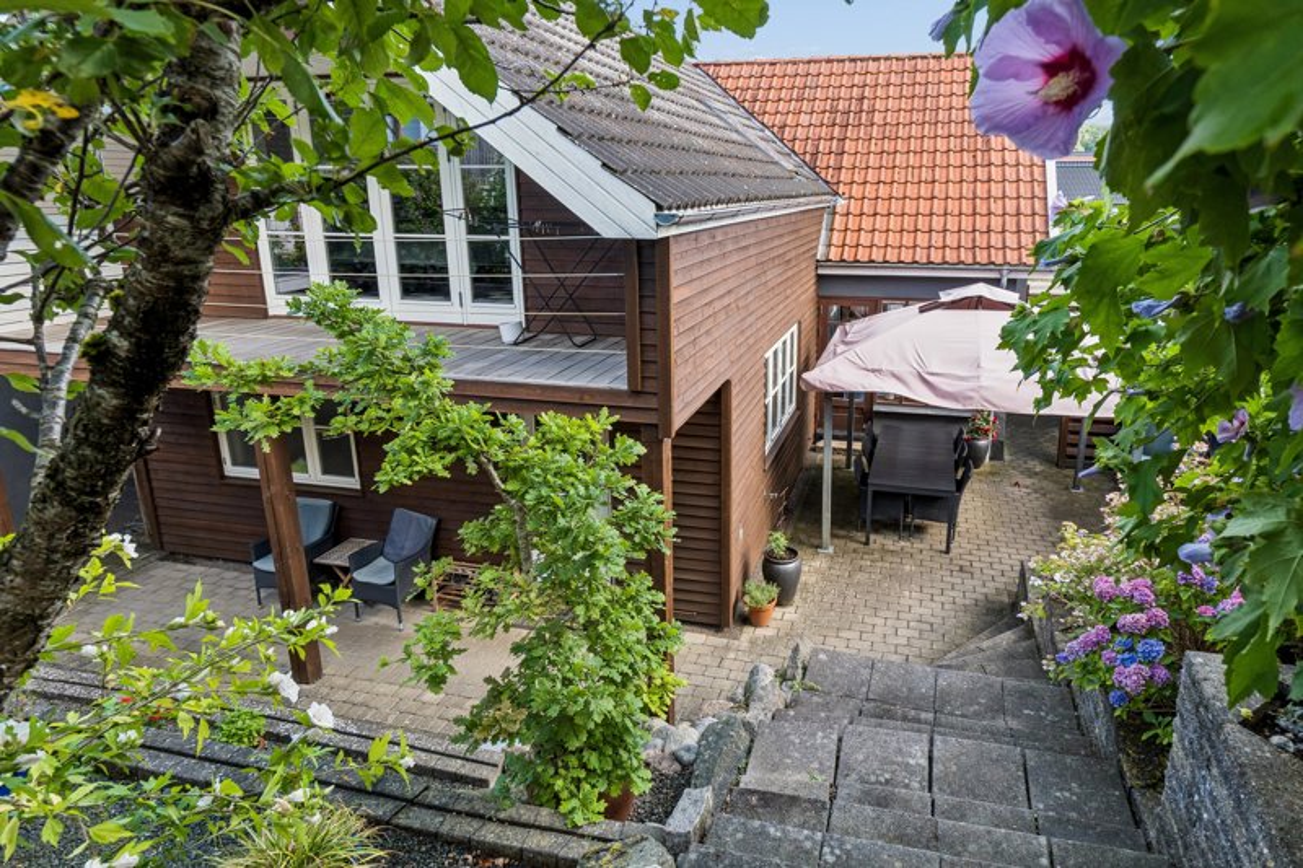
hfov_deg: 81.2
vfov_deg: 59.5
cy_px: 434
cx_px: 652
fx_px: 760
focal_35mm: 21
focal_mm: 14
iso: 250
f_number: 8
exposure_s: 1/80
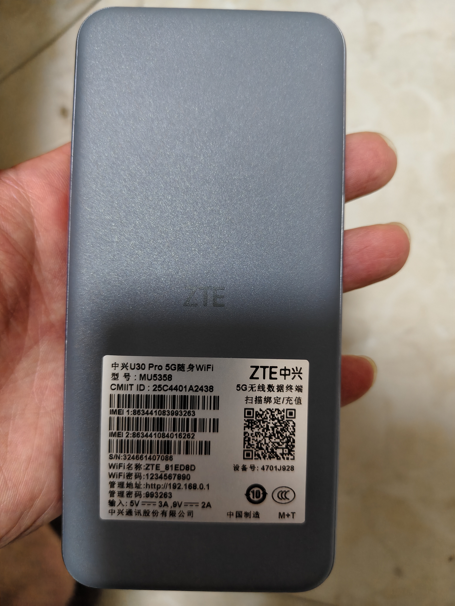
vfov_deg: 73.9
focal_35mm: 23
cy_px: 303
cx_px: 228
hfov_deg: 58.9
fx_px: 403
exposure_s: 1/50
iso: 124
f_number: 1.88
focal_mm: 5.56
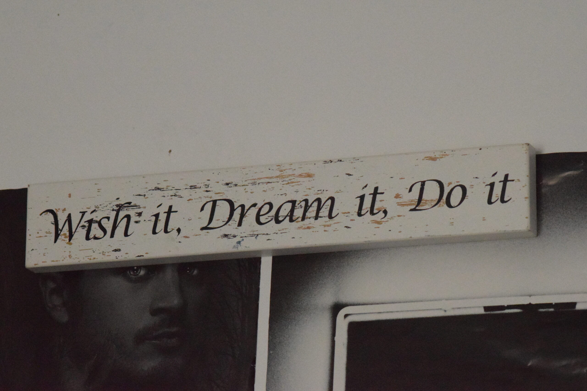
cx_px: 294
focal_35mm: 165
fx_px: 2690
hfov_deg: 12.5
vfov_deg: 8.3
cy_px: 196
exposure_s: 1/160
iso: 12800
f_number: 6.3
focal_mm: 110
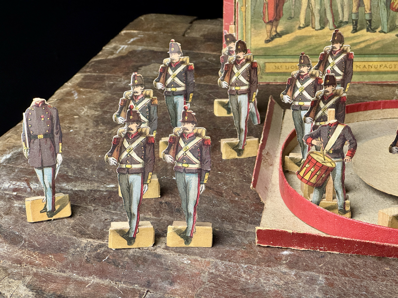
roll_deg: +1.0
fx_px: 885
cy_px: 149
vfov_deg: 19.1
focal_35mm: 77
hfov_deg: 25.3
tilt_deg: -26.1
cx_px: 199
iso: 250
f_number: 2.8
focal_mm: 9
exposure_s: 1/60
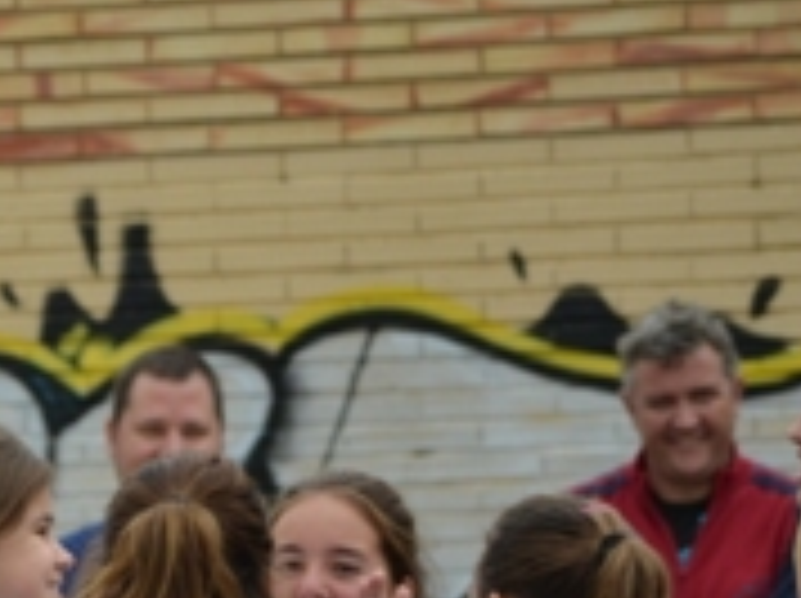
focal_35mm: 397
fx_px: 9174
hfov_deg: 5.0
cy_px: 641
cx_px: -50
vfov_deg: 3.7
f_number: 4.5
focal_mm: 98
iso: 400
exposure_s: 1/640
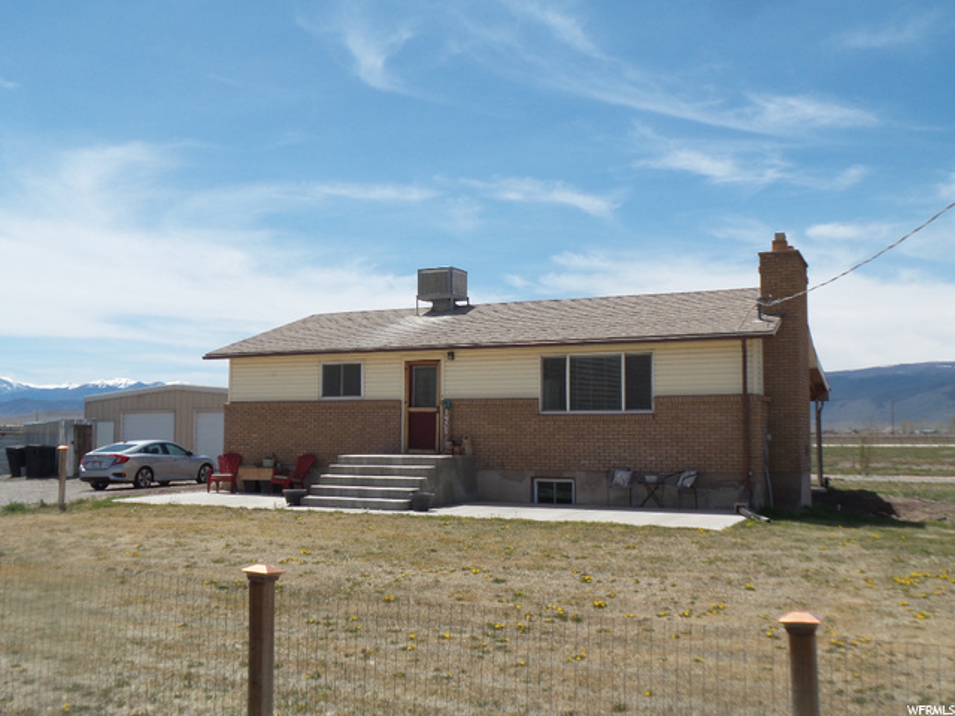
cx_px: 478
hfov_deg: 54.0
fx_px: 938
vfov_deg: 41.8
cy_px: 358
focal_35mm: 34
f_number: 3.8
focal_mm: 6.2
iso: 100
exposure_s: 1/1250
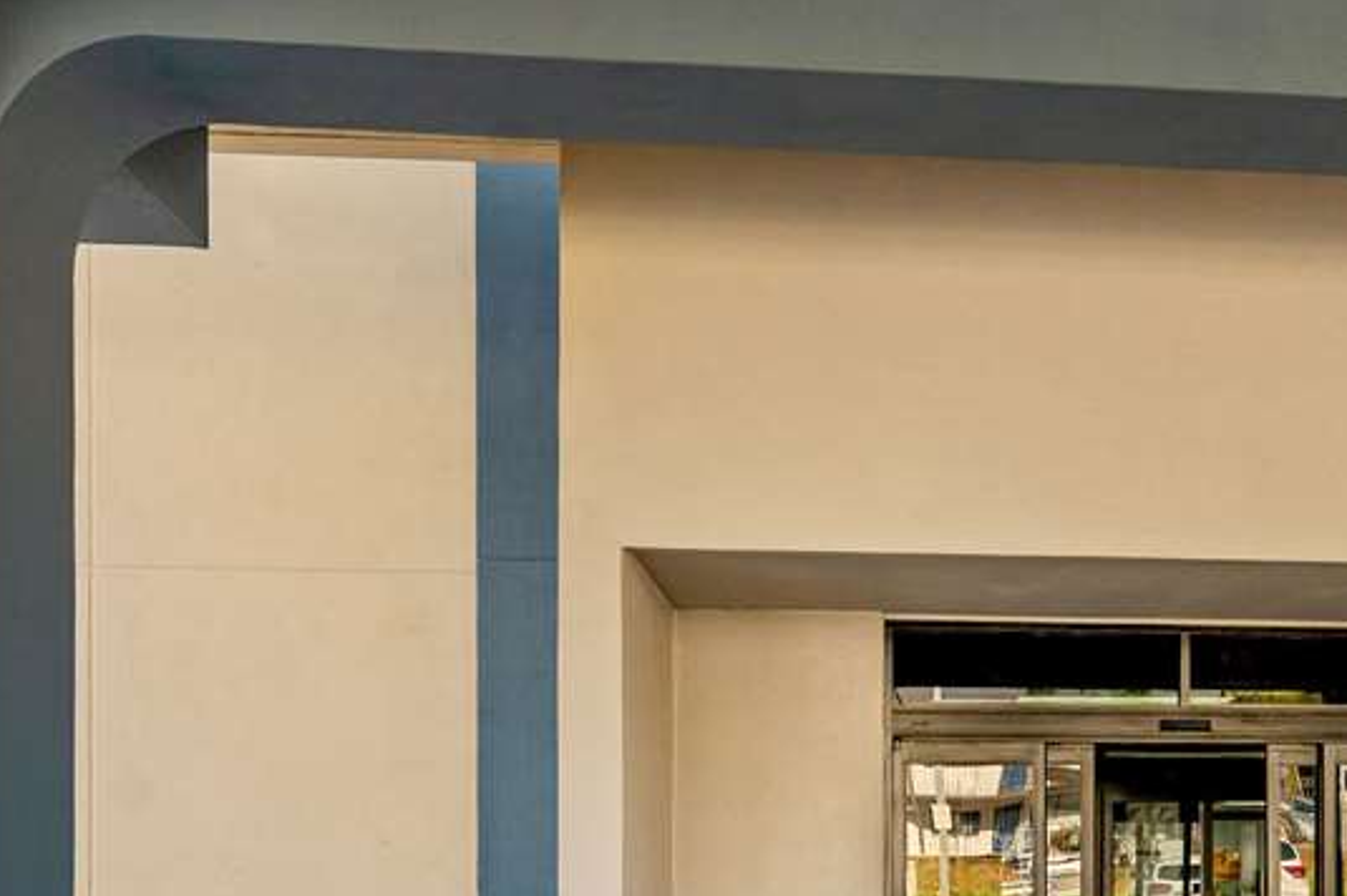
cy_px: 968
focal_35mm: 42
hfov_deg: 43.6
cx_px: 1134
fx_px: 1570
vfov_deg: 29.0
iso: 200
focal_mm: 15
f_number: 8
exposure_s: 1/60
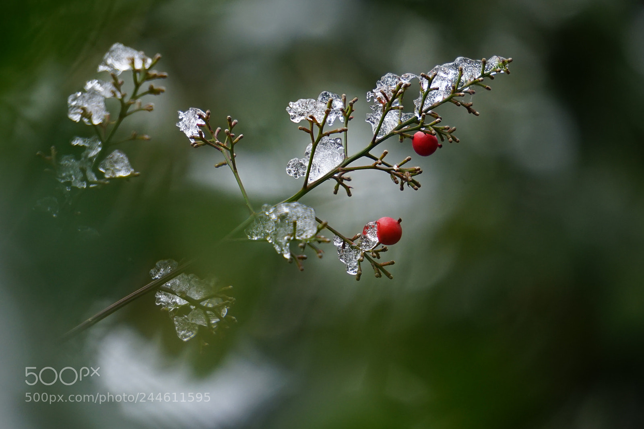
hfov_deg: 7.8
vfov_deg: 5.2
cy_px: 214
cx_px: 322
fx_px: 4739
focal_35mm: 265
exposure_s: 1/200
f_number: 6.3
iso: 500
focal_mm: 177
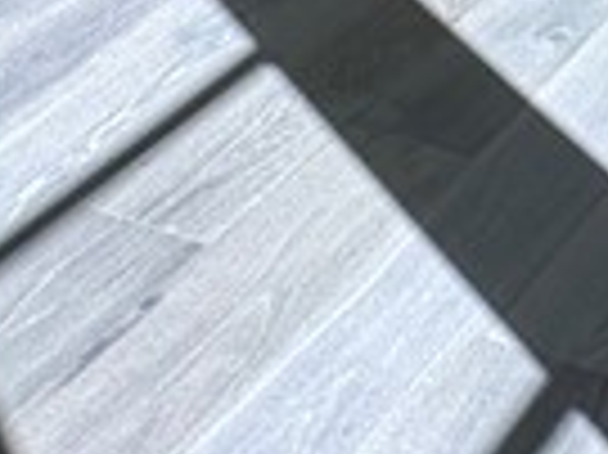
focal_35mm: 106
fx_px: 1860
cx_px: 806
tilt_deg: -4.0
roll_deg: -0.8
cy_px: -836
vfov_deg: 10.6
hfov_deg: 17.4
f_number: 2.2
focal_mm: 2.22
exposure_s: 1/575
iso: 40
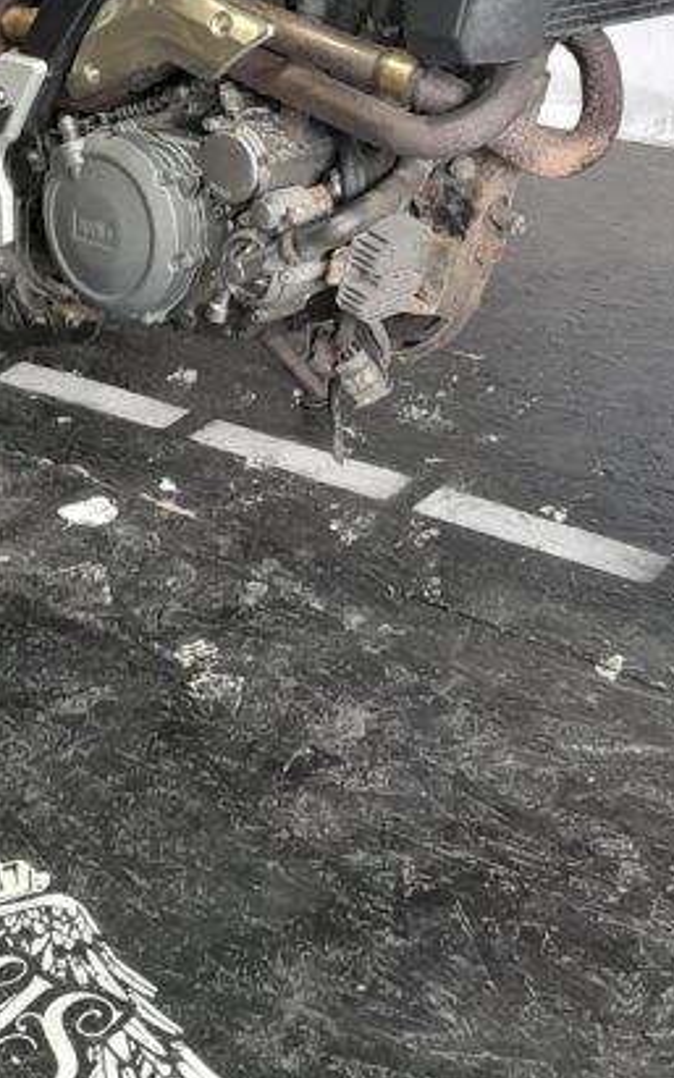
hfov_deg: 19.7
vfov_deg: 29.9
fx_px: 1939
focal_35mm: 66
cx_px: 354
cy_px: 139
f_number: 2
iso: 160
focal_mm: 4.6
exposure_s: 1/50
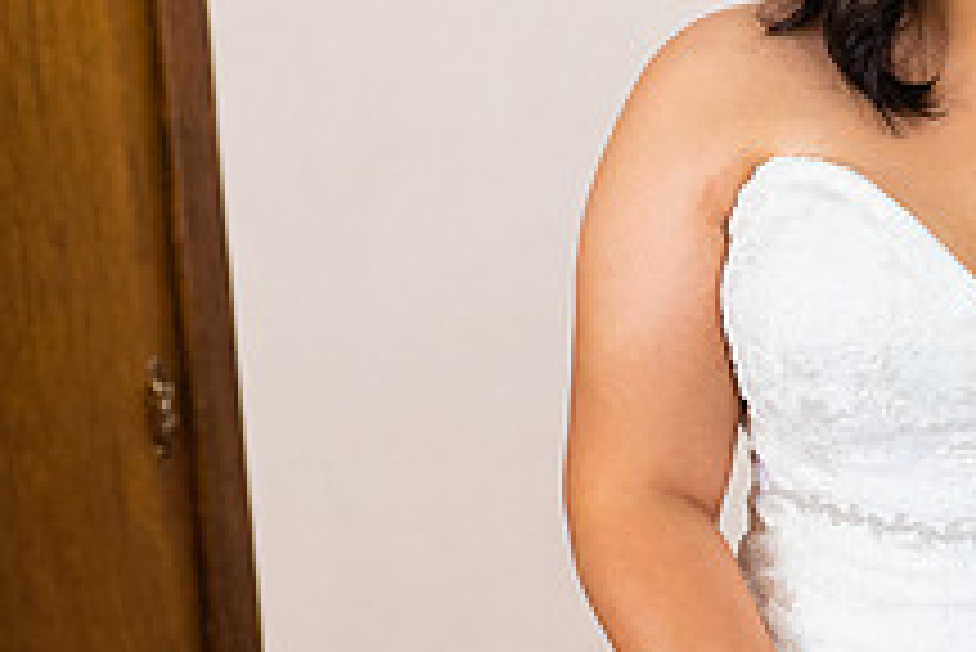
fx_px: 1872
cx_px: 1128
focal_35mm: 69
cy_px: 351
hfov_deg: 26.4
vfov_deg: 19.8
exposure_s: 1/160
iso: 500
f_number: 2
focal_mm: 24
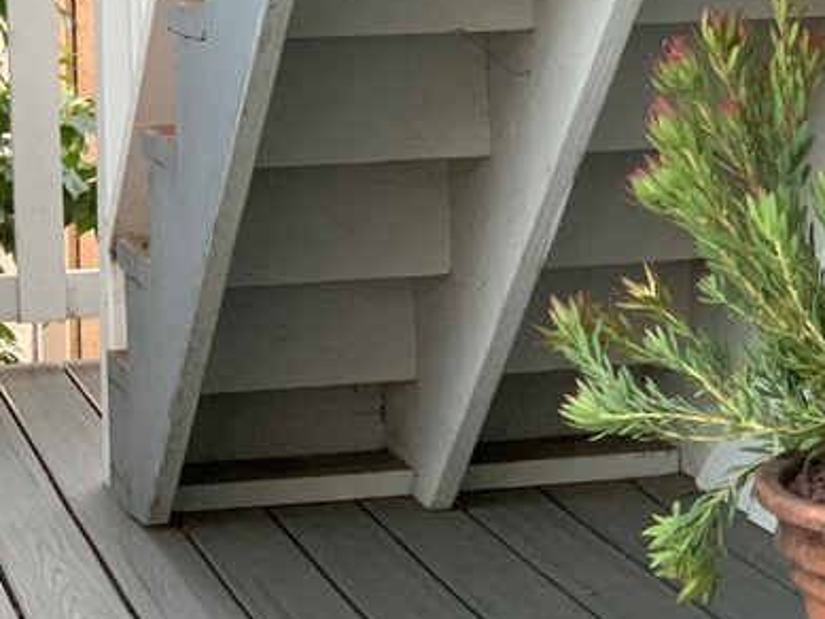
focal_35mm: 137
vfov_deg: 10.8
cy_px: 257
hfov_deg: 14.4
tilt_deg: -6.5
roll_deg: +0.7
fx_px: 3266
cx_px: 388
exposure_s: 1/60
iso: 200
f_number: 2.4
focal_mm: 6
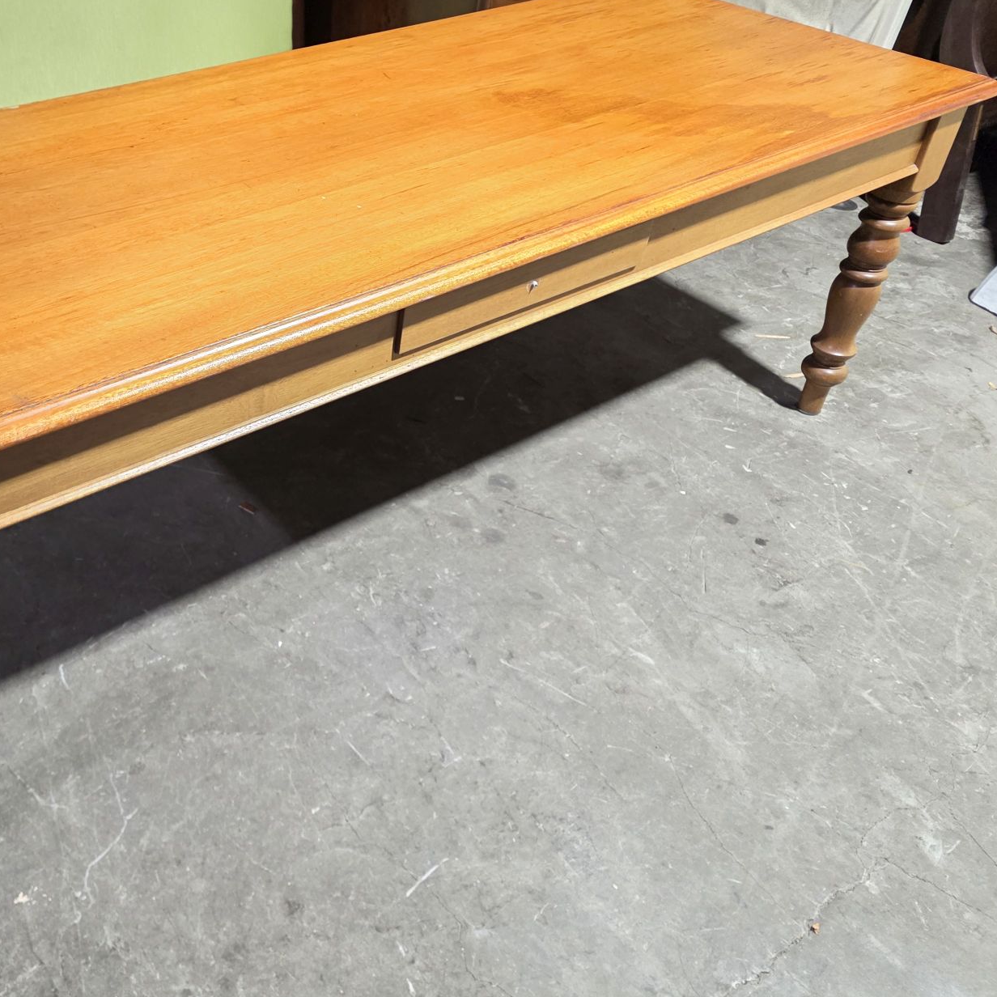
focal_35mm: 33
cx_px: 234
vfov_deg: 49.4
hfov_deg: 47.6
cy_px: 393
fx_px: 1075
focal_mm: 6.3
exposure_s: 1/100
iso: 500
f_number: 1.7
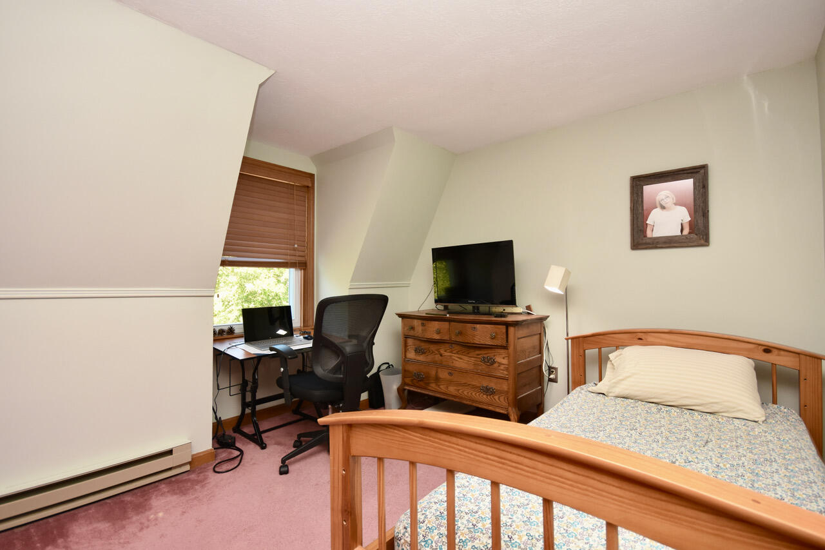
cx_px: 412
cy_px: 275
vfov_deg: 77.3
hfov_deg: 100.4
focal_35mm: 15
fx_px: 344
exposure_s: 1/60
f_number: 5.6
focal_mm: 10
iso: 560
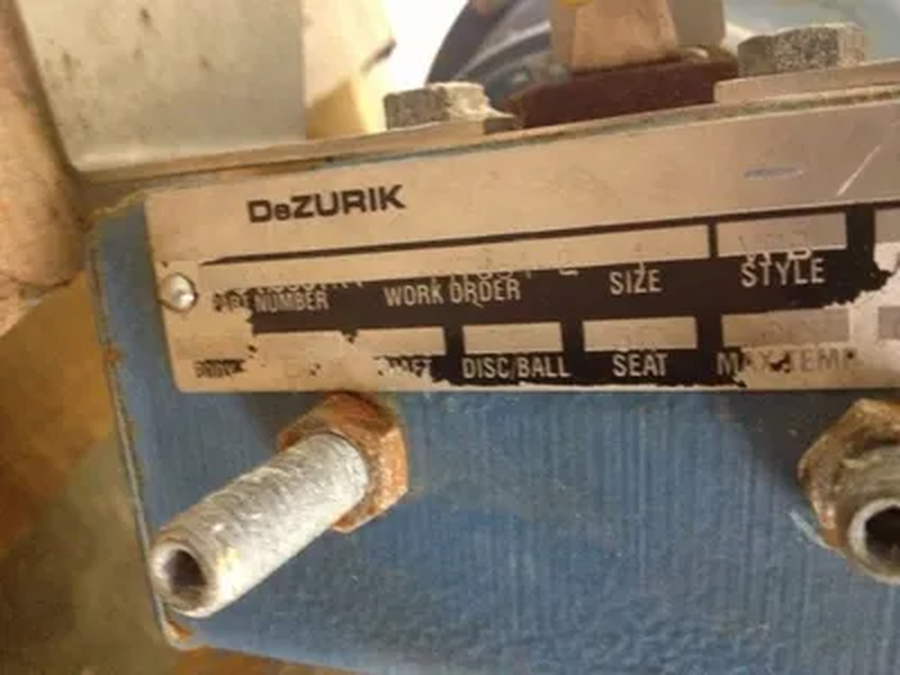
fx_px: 910
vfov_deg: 40.7
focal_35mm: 35
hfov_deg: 52.6
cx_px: 450
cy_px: 338
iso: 640
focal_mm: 4.28
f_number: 2.4
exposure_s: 1/15
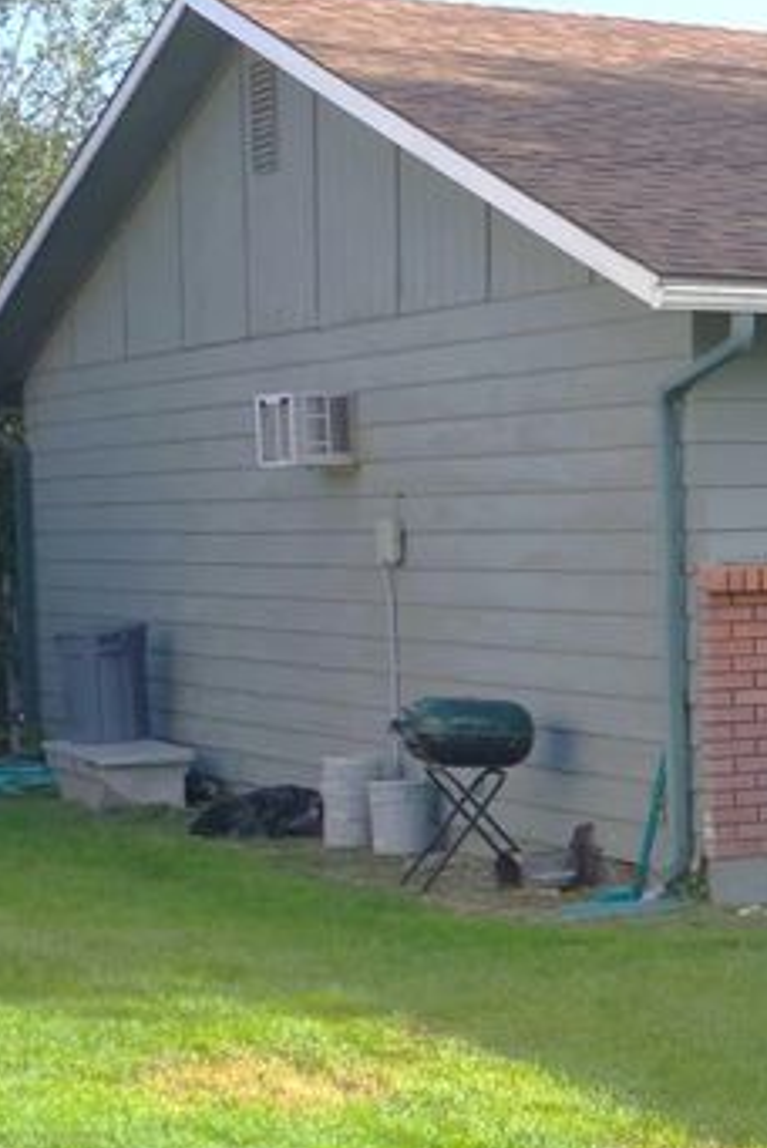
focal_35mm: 93
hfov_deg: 12.5
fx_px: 2966
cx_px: 1638
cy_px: 732
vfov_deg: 21.8
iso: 200
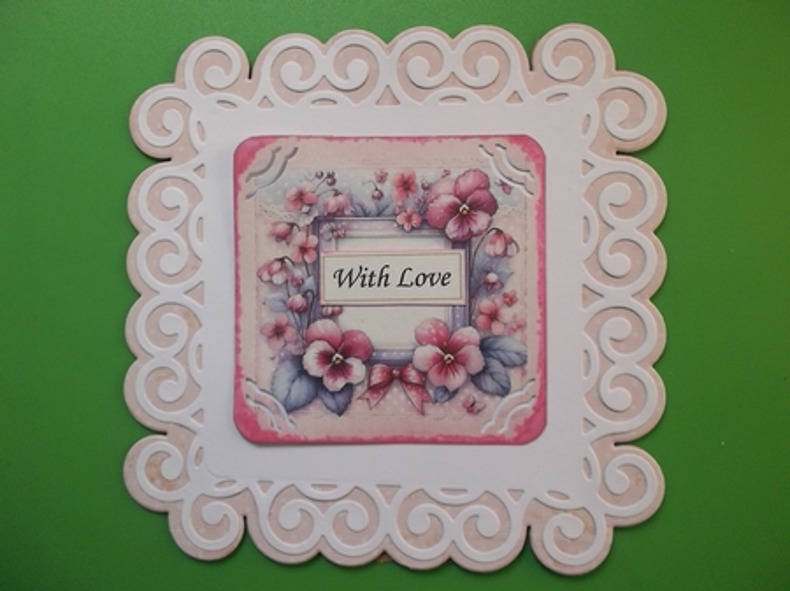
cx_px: 395
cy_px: 296
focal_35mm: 29
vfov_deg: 48.2
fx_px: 661
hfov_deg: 61.7
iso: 95
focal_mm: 4.1
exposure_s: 1/30
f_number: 3.3
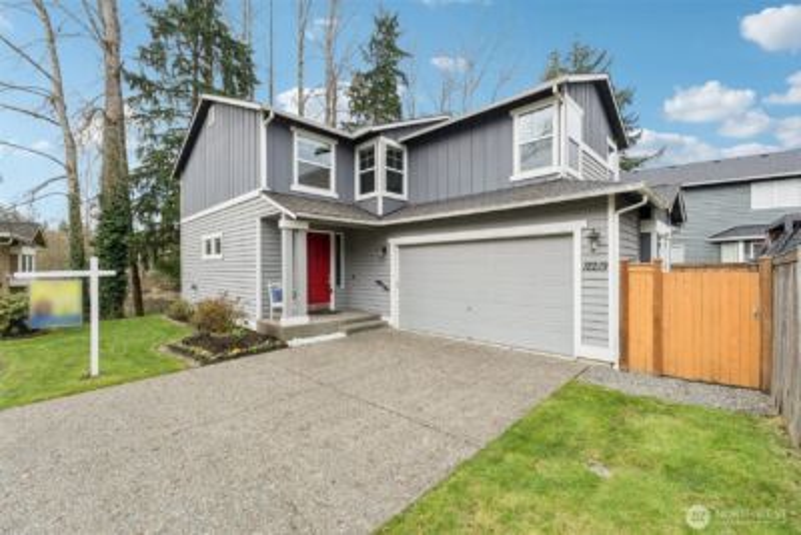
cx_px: 400
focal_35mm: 15
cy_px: 268
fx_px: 334
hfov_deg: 100.4
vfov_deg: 77.4
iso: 250
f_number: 9
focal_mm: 10
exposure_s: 1/125
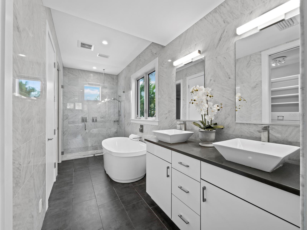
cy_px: 115
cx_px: 154
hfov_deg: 102.0
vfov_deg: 85.7
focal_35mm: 14
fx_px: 124
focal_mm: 7
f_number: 11
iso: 400
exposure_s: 1/2
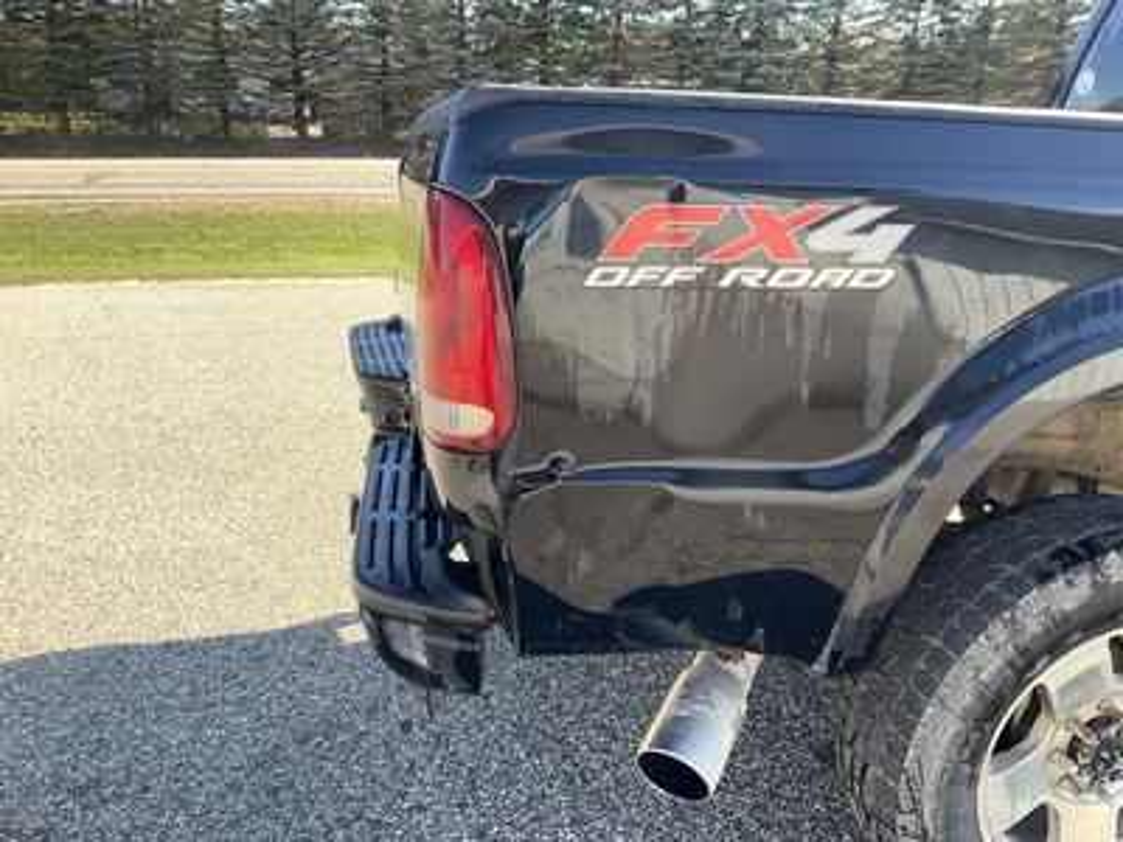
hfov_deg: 61.7
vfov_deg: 48.2
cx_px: 562
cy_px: 421
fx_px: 941
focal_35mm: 29
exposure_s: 1/344
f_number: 1.8
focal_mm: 3
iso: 25
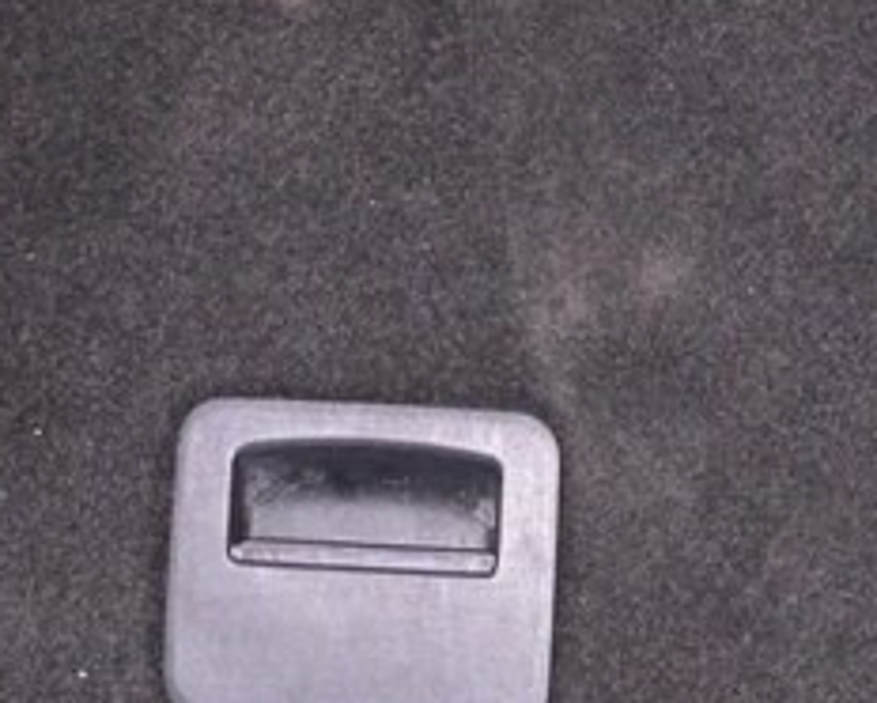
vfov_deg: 12.3
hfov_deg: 15.5
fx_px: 3221
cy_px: 40
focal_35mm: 124
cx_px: 495
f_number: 8
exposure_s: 1/200
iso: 1600
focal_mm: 20
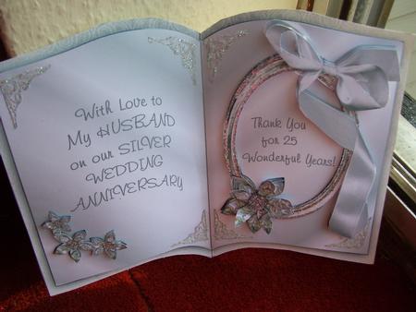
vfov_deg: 39.7
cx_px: 208
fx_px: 433
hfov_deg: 51.3
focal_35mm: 36
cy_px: 156
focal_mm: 6
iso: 80
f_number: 2.7
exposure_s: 1/250
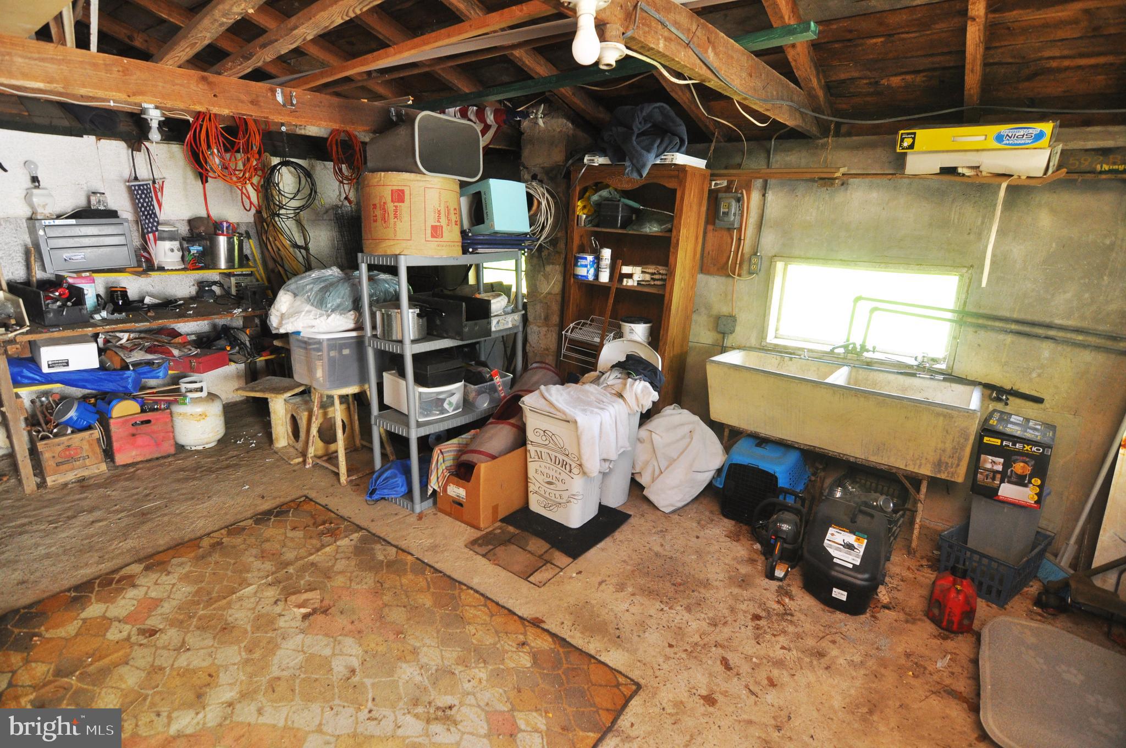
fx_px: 515
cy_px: 374
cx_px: 563
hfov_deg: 95.1
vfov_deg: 71.9
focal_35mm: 16
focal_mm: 11
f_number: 4
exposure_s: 1/60
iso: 640
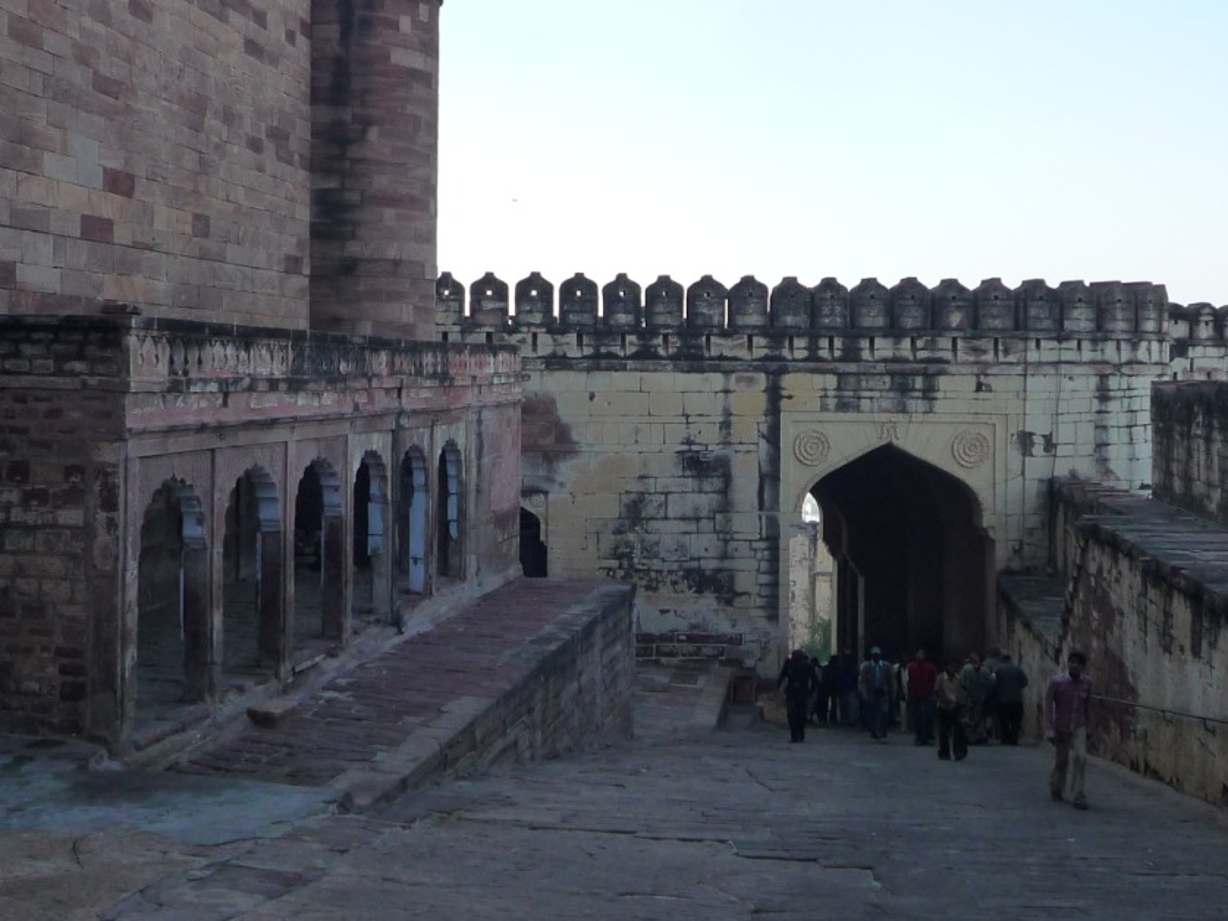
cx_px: 587
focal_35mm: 43
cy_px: 367
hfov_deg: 43.8
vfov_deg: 33.5
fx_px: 1526
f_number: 3.2
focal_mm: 4.4
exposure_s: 1/500
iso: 160
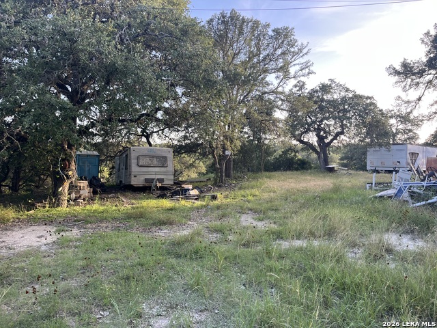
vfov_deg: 53.1
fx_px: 328
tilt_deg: -6.2
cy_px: 164
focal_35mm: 26
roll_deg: +0.0
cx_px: 218
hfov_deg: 67.3
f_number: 1.6
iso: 50
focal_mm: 5.1
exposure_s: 1/213
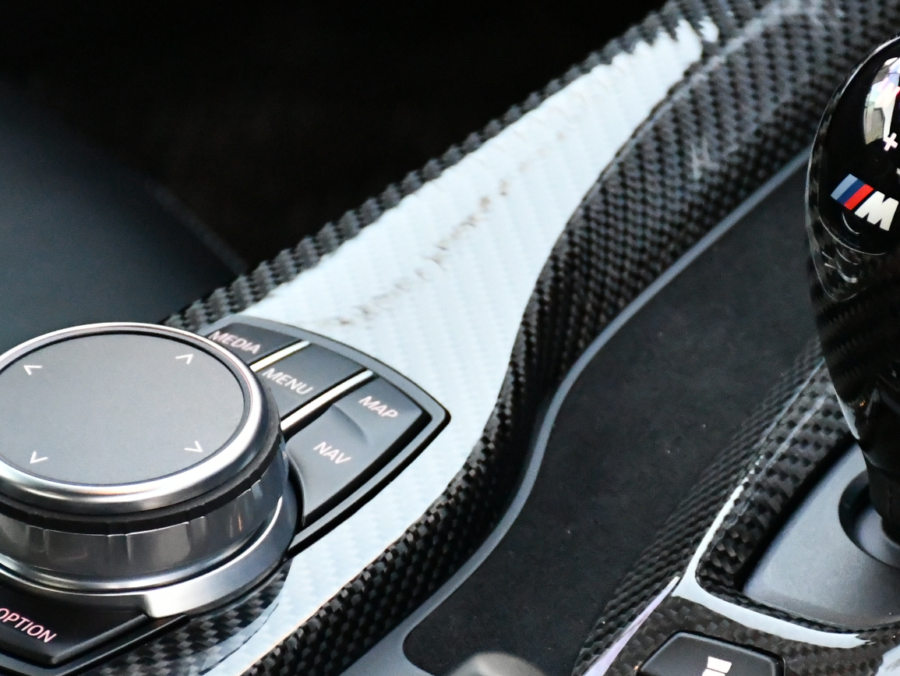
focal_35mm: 278
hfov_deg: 7.1
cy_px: 473
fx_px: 7230
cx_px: 622
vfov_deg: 5.3
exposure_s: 1/125
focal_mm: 80
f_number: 5.3
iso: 6400
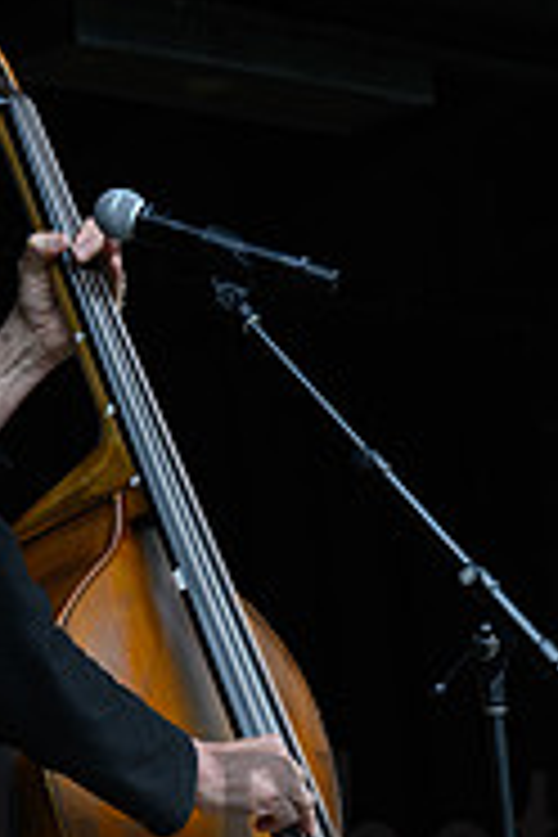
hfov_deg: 5.8
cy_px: 904
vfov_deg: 8.6
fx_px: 5510
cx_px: 126
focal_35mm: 237
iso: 800
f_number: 8
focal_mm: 98
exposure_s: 1/250
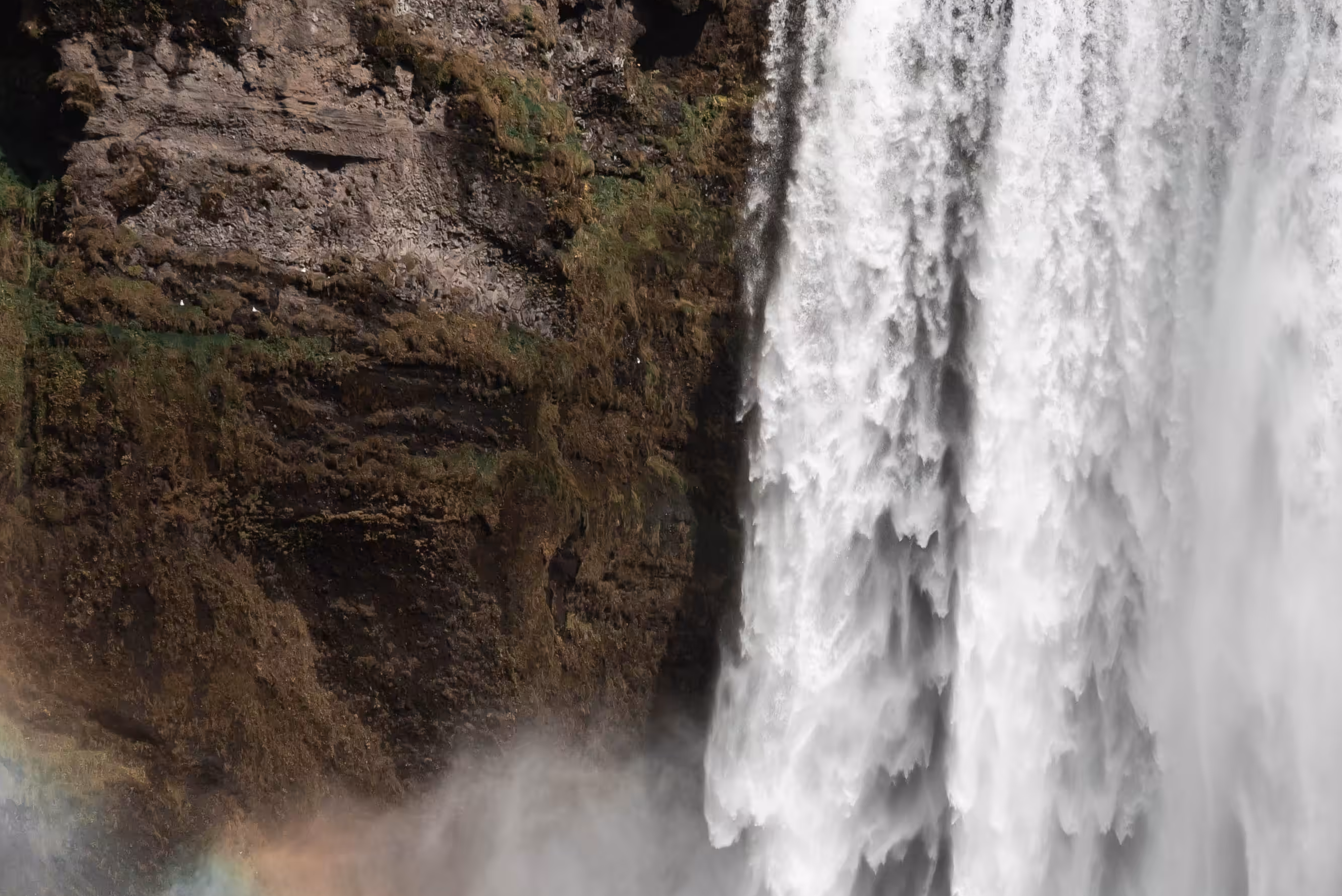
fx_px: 5072
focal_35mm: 136
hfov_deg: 15.1
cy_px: 543
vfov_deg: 10.1
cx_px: 743
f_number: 9
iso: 320
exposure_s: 1/800
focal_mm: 60
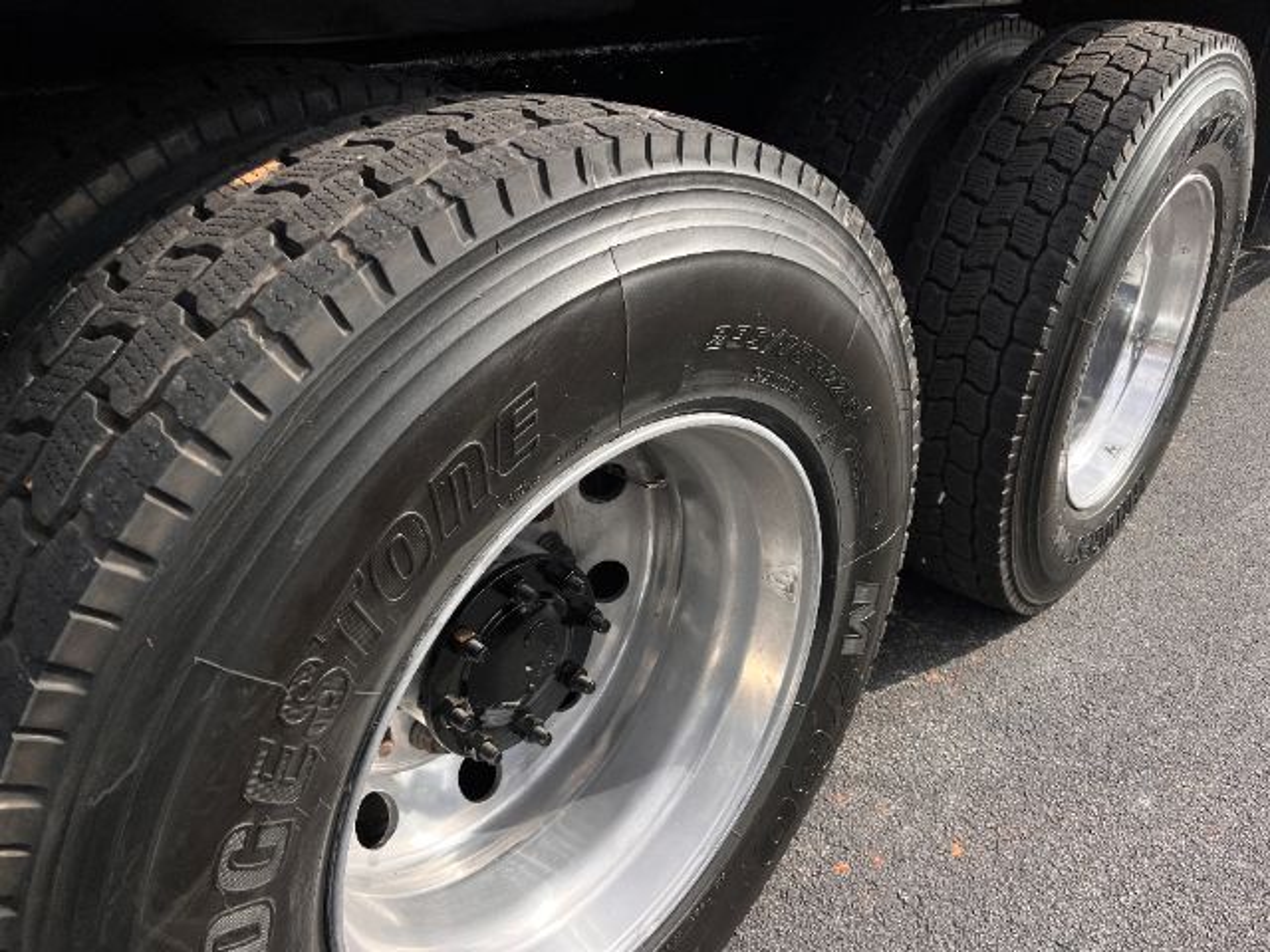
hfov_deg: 67.3
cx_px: 635
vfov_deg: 53.1
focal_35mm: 26
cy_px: 476
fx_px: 954
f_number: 1.6
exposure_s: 1/1441
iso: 50
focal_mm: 5.1
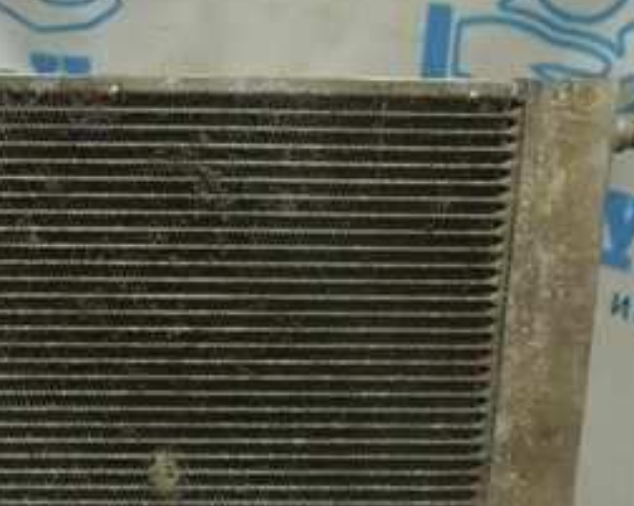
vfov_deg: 16.2
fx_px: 1743
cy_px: 477
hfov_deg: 19.6
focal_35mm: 93
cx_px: -93
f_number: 5.6
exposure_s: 1/20
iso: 400
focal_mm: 26
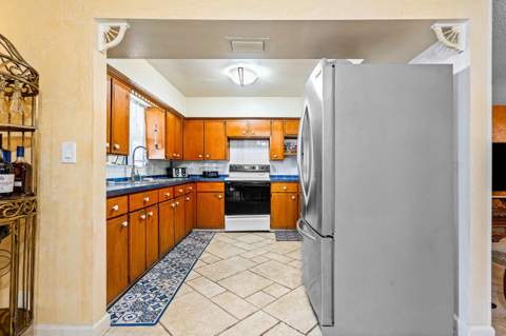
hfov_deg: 96.8
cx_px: 253
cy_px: 168
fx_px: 225
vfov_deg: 73.6
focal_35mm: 16
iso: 160
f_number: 8
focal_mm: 16
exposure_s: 1
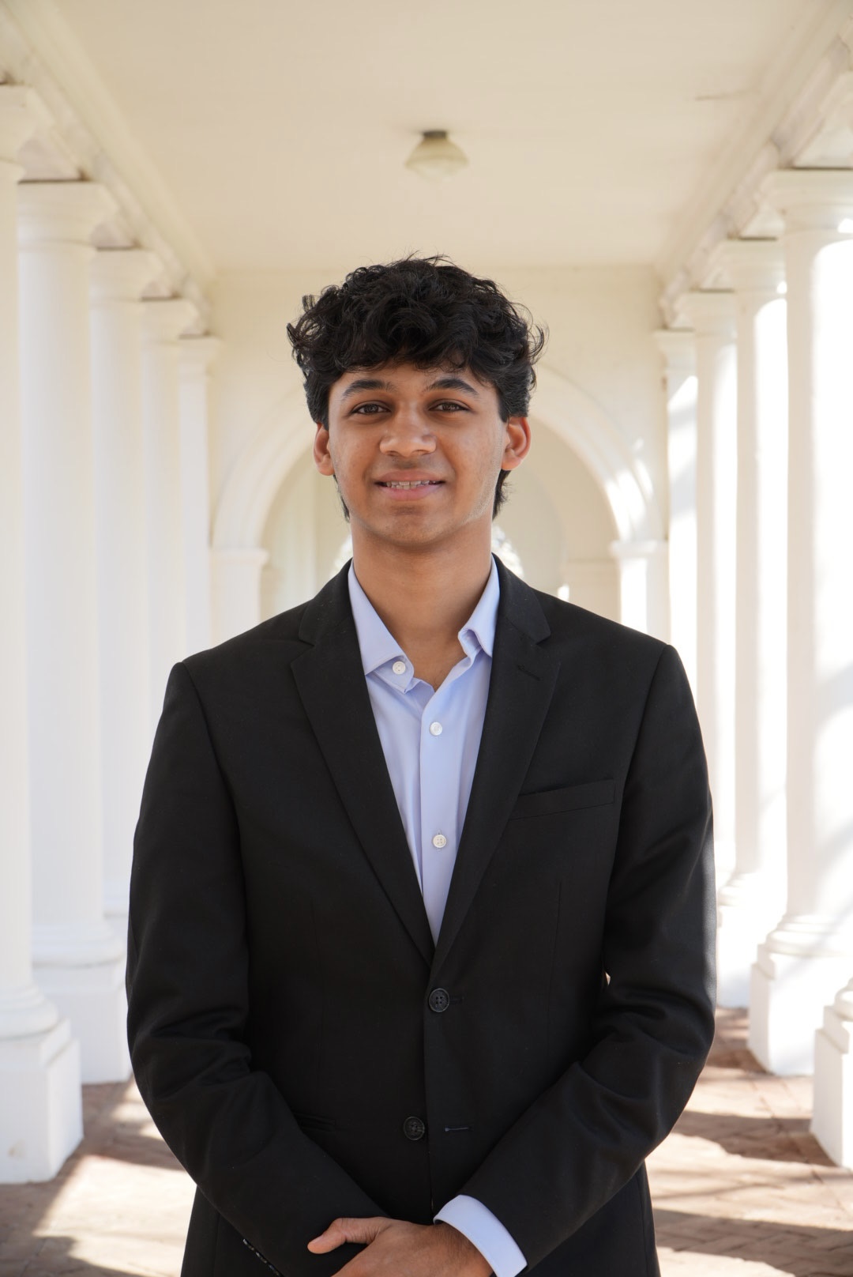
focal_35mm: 62
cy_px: 638
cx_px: 426
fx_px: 2182
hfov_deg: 22.1
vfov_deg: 32.6
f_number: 5.6
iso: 125
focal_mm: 41
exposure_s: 1/125
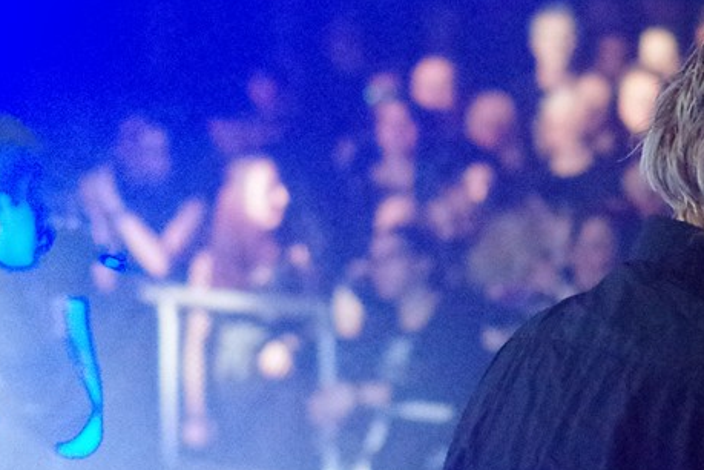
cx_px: 676
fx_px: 2874
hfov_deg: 13.8
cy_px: 312
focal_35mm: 147
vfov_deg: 9.3
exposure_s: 1/500
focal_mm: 50
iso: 12800
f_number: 2.5
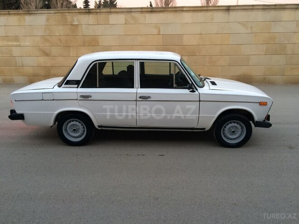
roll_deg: +0.8
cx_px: 150
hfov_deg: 61.7
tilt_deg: -15.9
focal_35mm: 29
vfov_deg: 48.2
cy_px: 112
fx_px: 250
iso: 125
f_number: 2.2
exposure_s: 1/33
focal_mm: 4.15
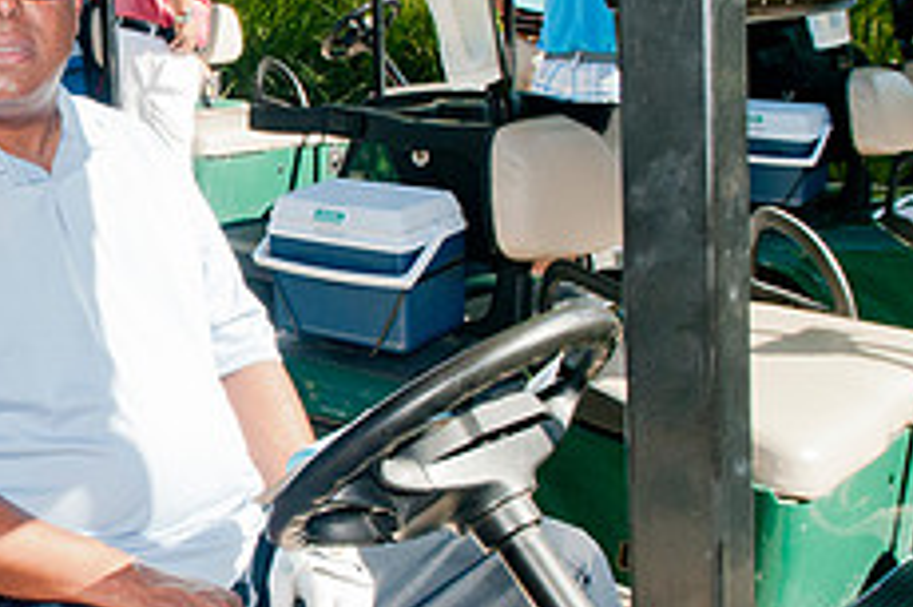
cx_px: -4
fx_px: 1723
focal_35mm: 68
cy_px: 264
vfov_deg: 20.0
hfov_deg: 27.9
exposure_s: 1/160
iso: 400
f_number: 8
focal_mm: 18
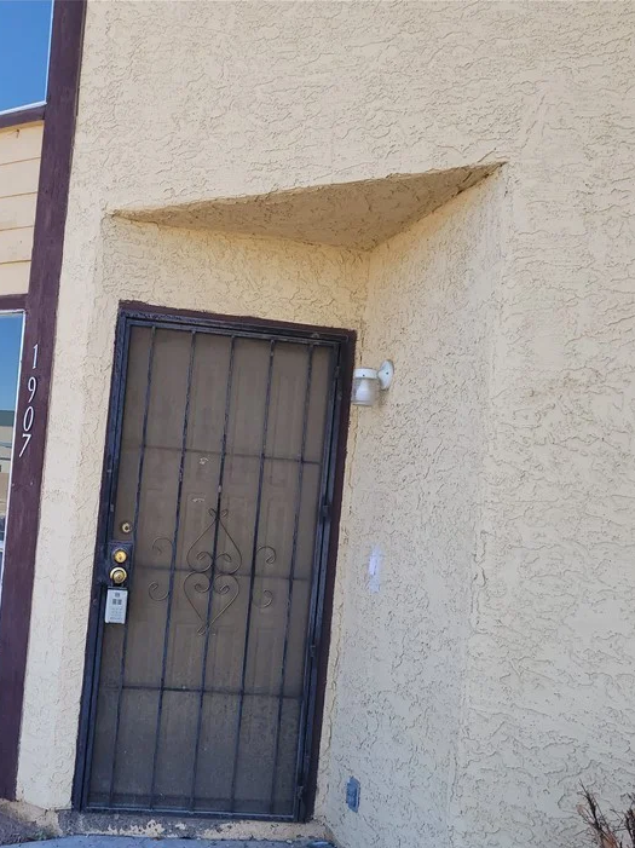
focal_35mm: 38
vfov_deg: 48.9
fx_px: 930
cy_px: 463
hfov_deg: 36.9
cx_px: 167
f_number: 1.8
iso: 40
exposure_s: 1/647
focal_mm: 5.4
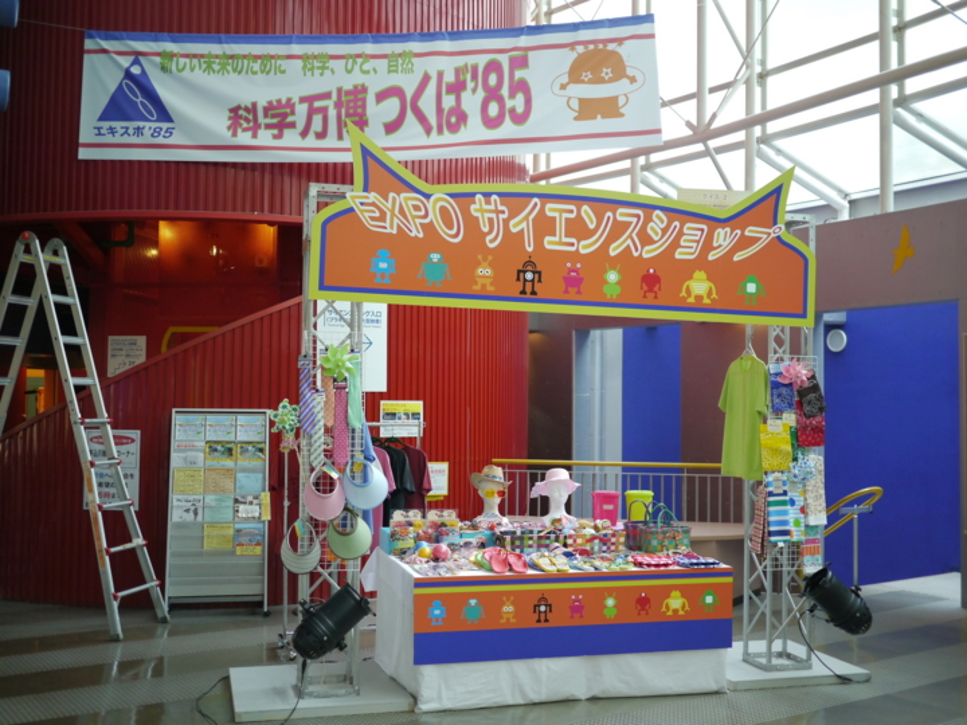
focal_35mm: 40
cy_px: 362
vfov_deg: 36.0
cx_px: 484
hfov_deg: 46.8
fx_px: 1117
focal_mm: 20
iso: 500
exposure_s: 1/250
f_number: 1.7
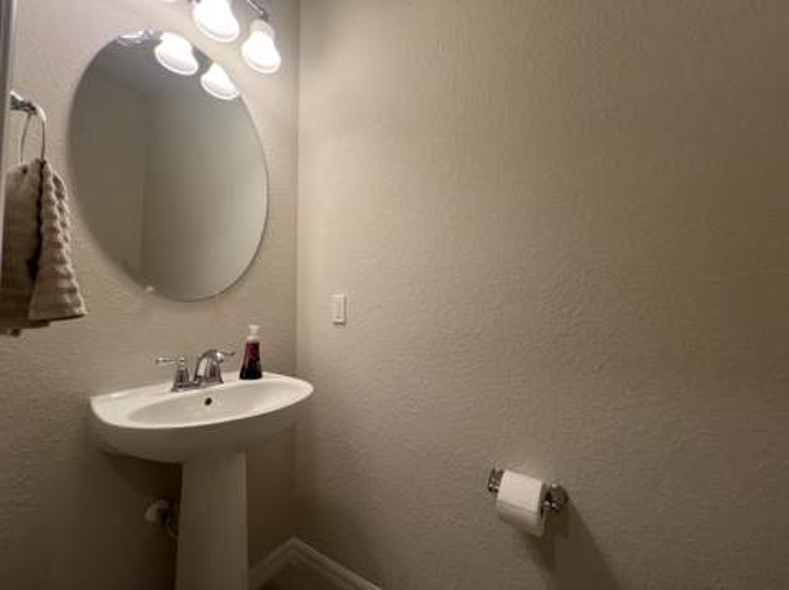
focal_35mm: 13
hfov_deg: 106.2
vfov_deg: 89.8
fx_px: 296
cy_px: 295
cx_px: 394
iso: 80
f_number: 1.8
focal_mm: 1.57
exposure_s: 1/120
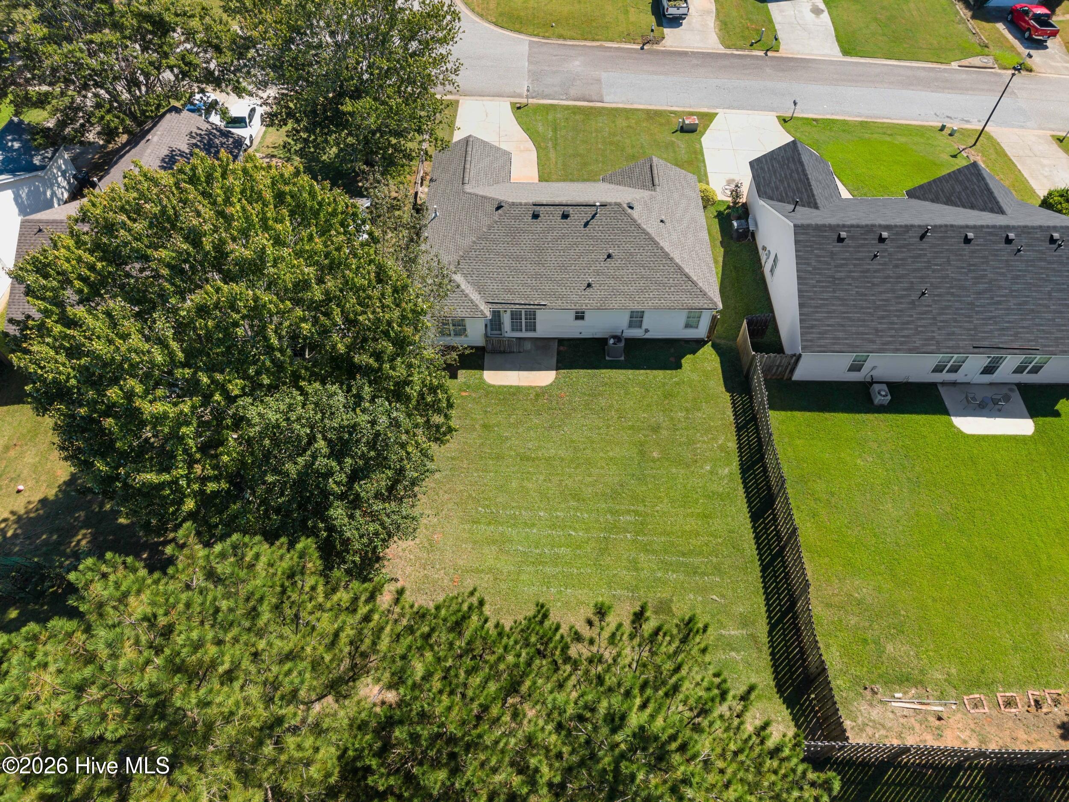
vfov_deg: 56.8
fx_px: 741
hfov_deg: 71.6
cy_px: 401
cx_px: 534
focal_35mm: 24
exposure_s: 1/1250
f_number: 1.8
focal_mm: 8.67
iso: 100
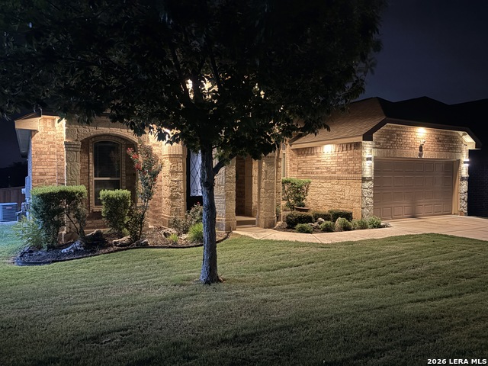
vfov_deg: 53.1
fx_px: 367
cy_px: 183
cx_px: 244
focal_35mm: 26
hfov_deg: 67.3
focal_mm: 5.96
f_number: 1.6
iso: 640
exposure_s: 1/15
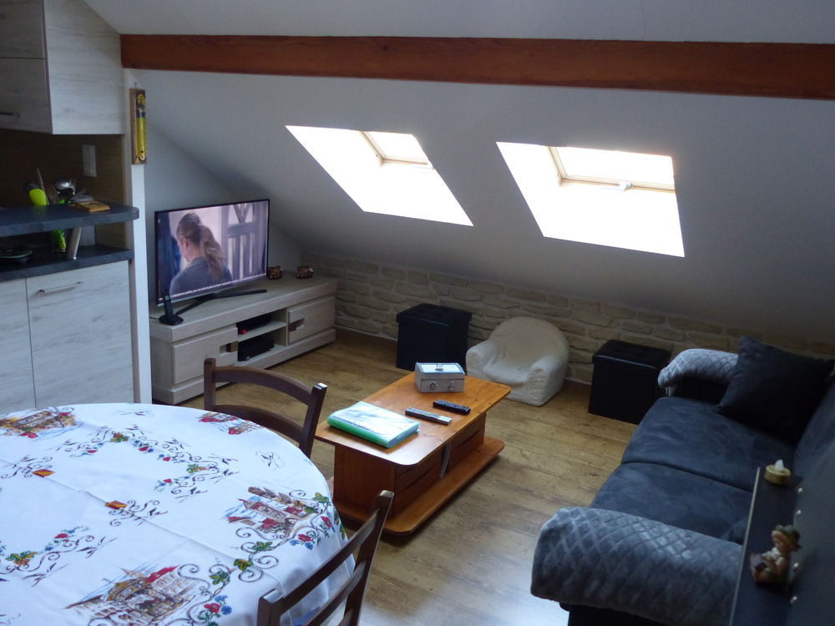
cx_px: 418
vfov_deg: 46.8
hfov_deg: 60.0
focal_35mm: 30
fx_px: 724
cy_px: 313
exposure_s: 1/60
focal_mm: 5.4
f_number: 2.8
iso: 400
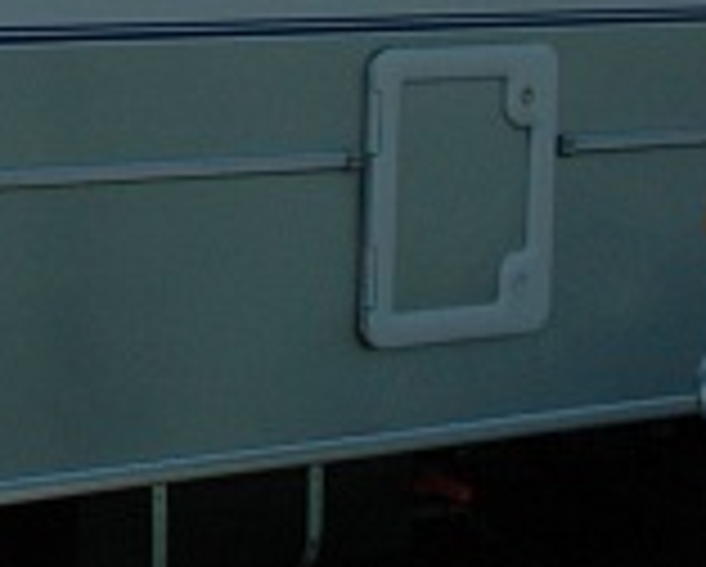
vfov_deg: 11.4
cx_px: -773
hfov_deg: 12.7
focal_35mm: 129
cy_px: -331
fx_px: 2699
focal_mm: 18
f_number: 11
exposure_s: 1/500
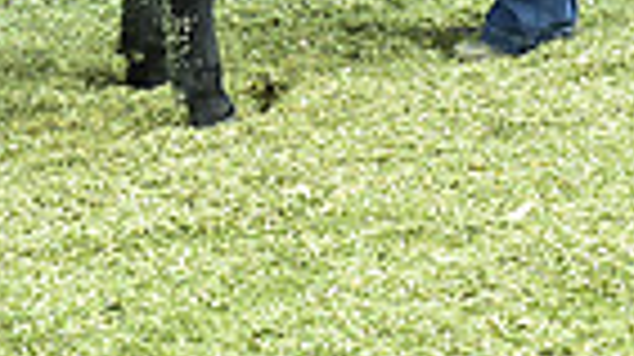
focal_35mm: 181
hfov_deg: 11.8
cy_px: -446
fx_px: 3040
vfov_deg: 6.4
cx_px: -36
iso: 3200
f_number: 5
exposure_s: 1/160
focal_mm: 42
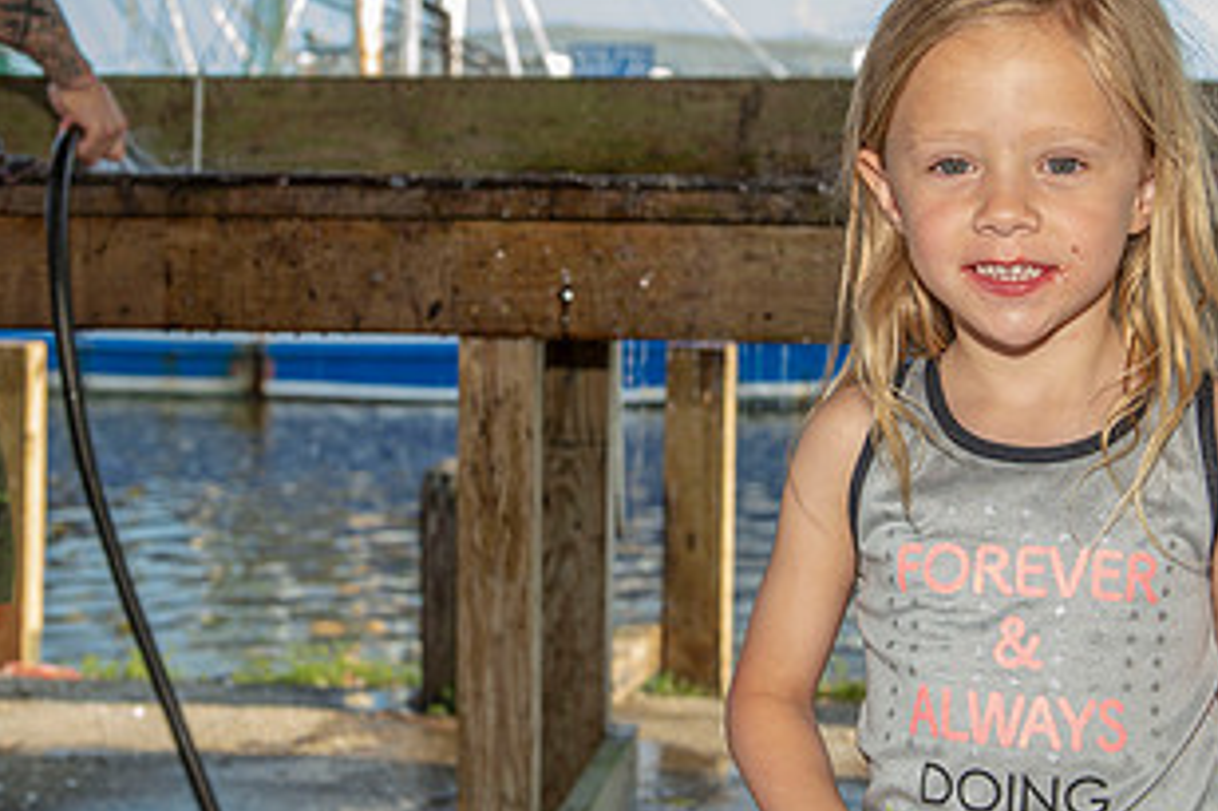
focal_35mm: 79
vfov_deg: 17.2
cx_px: 684
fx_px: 2671
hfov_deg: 25.7
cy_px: 253
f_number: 5.6
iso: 50
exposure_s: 1/80
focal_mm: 42
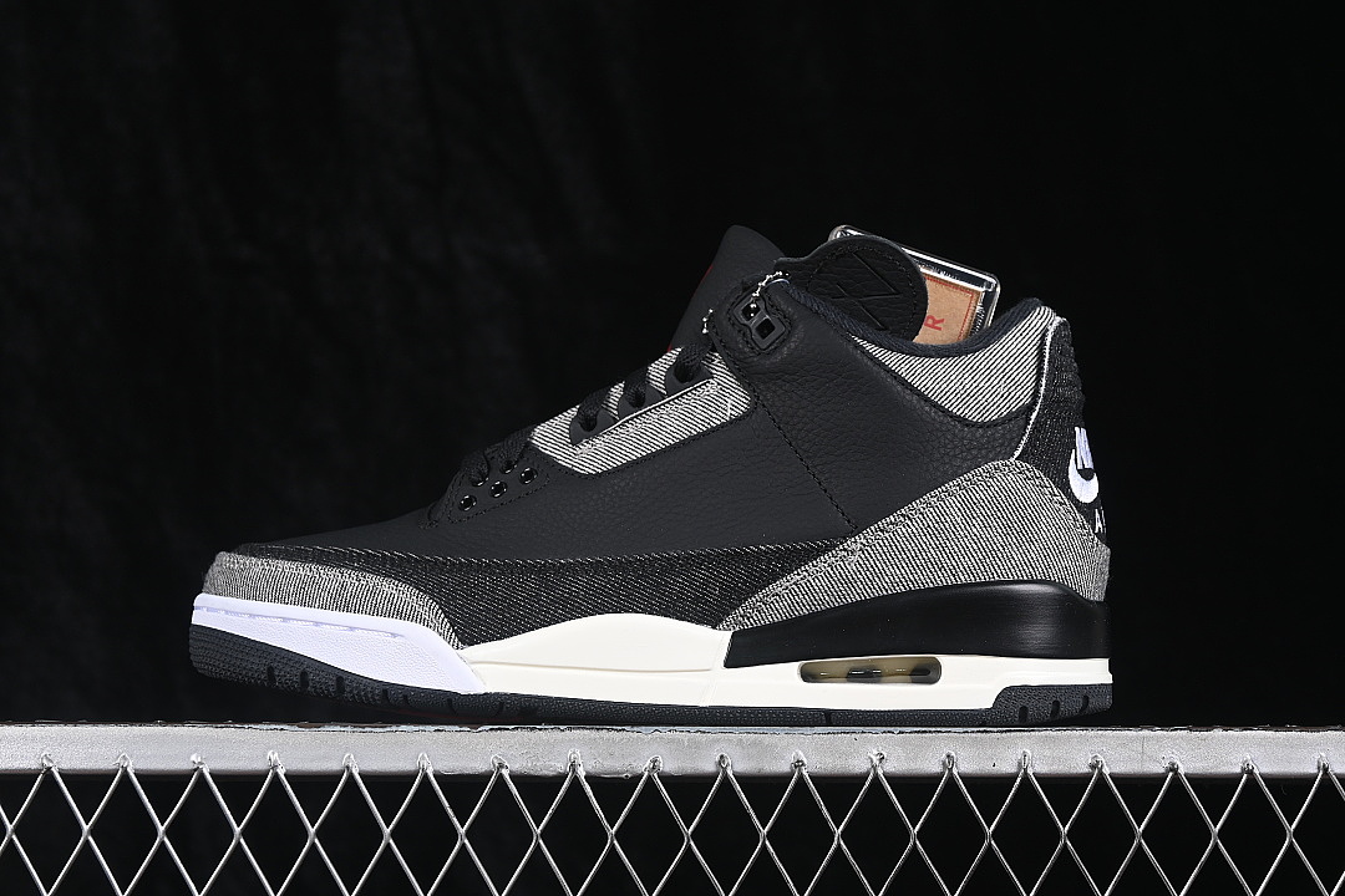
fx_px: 2802
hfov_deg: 27.0
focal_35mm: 75
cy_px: 448
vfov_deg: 18.2
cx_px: 672
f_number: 6.3
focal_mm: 50
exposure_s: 1/60
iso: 160
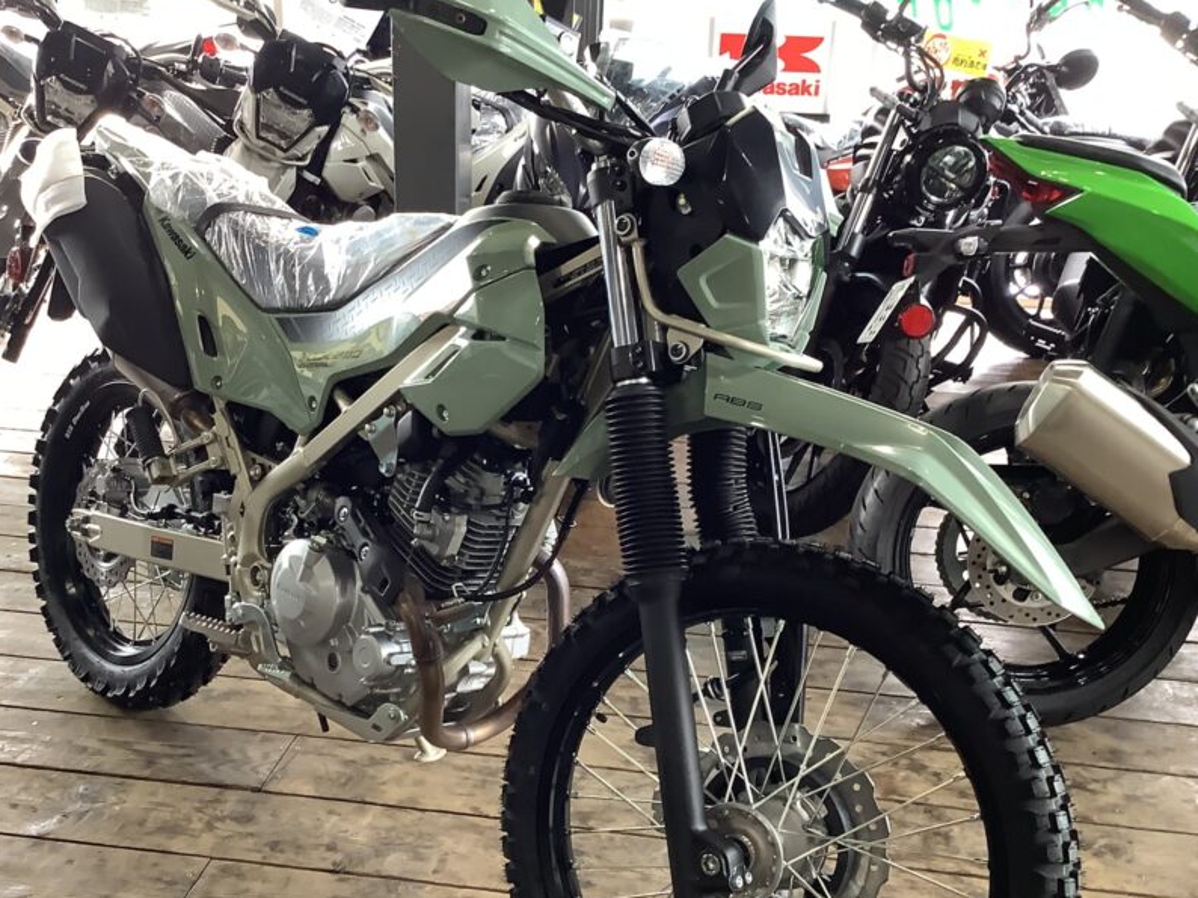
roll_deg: -1.1
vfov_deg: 35.7
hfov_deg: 46.8
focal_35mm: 40
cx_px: 570
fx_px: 1384
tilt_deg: -22.0
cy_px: 566
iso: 160
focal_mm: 3.3
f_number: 2.4
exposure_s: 1/50
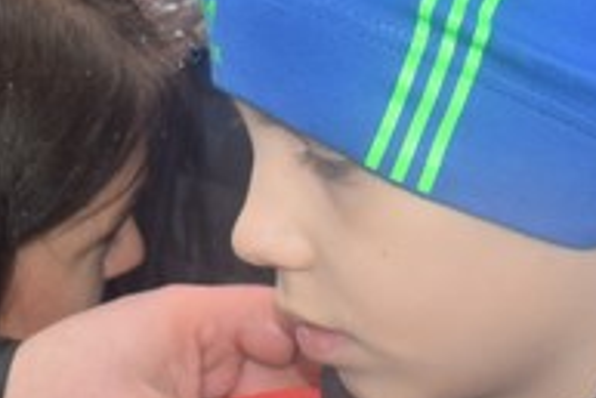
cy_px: -359
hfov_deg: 12.8
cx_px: 86
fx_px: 2634
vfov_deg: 8.3
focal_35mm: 159
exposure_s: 1/125
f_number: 5.6
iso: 220
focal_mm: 20
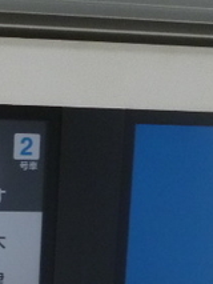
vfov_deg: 18.4
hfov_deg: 14.0
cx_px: 31
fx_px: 861
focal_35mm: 105
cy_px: 257
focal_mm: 5
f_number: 3.1
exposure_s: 1/60
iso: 250
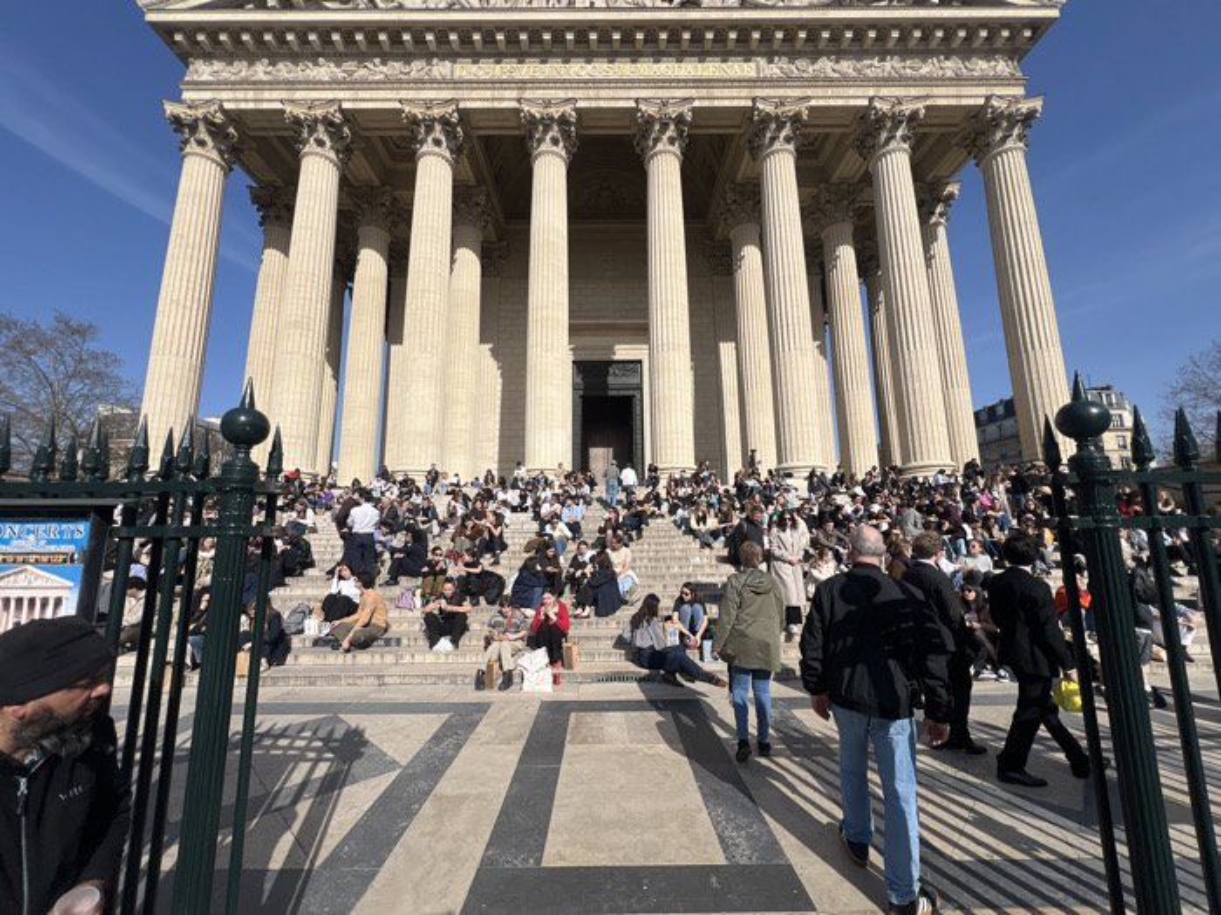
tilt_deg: +10.4
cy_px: 458
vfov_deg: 89.9
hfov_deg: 106.2
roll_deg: +0.6
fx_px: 459
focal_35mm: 13
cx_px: 610
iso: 32
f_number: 1.8
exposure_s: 1/2801
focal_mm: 1.57
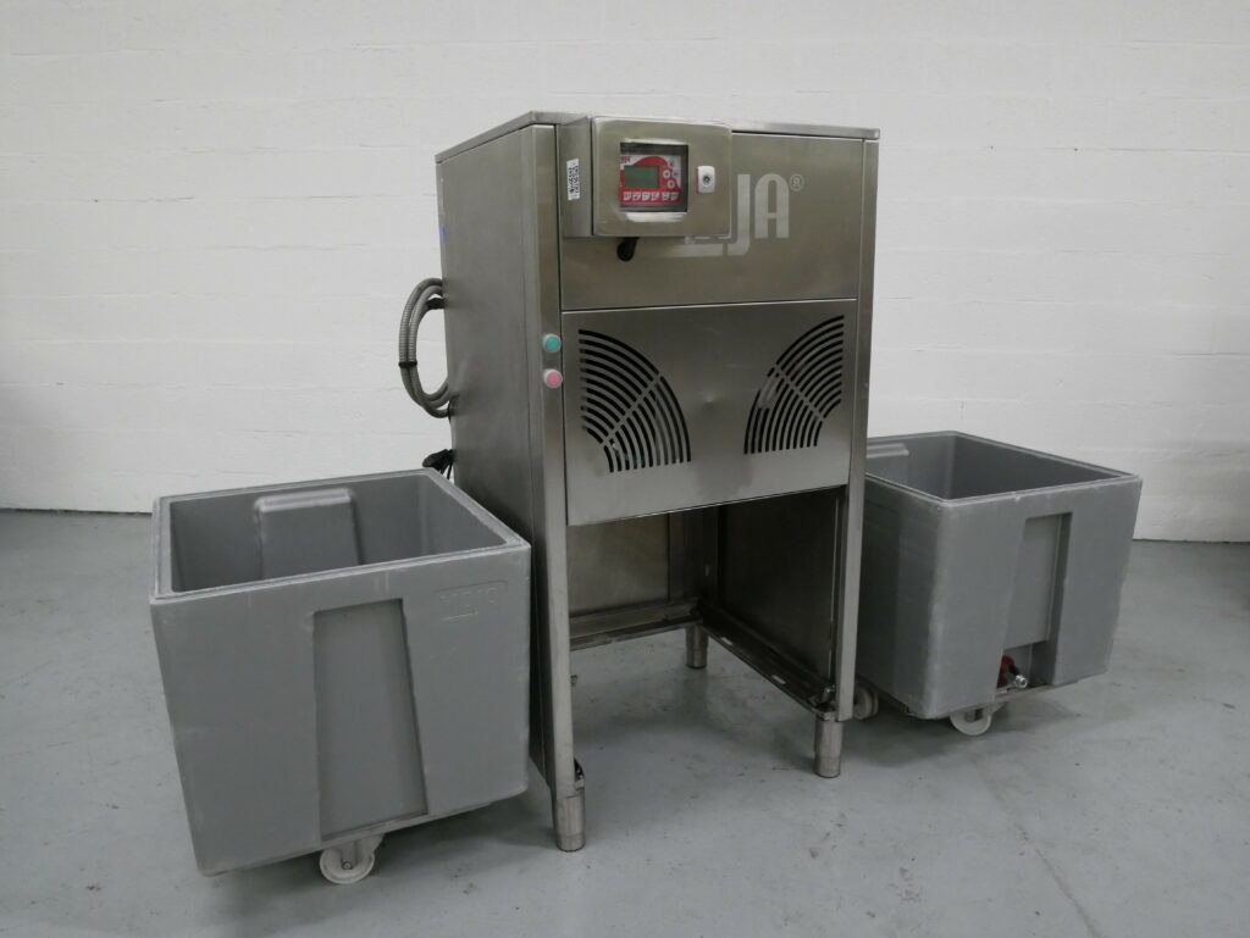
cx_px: 625
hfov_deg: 71.6
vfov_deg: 56.9
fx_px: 867
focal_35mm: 24
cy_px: 469
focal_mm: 12
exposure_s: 1/60
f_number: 7.1
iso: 3200
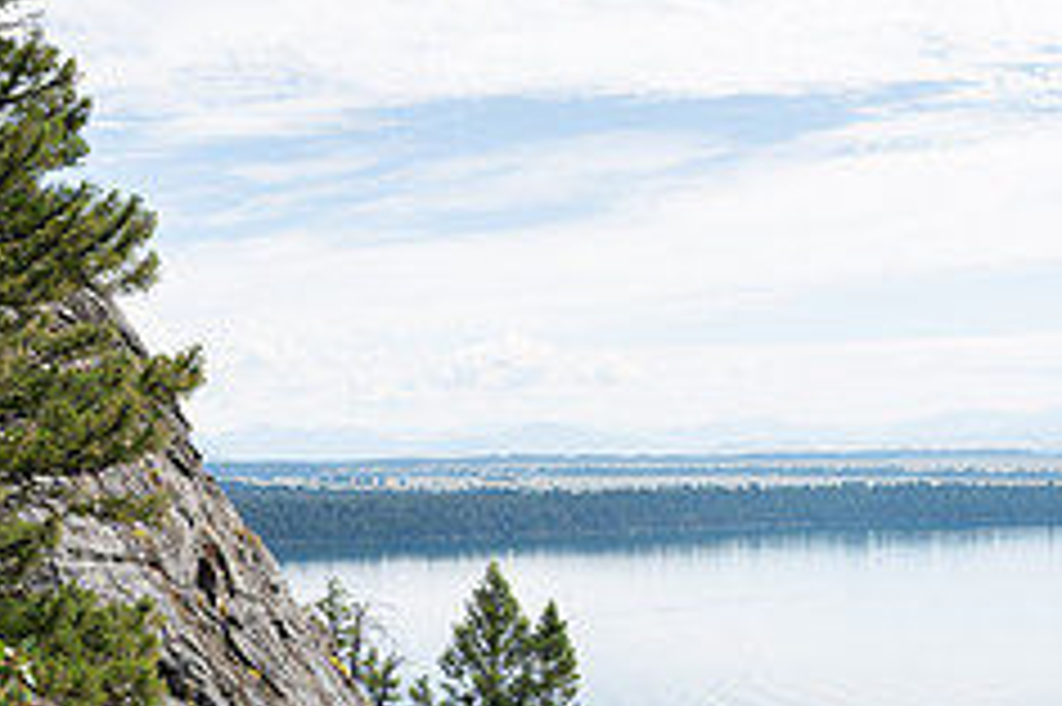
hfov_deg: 33.0
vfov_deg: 22.9
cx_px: 855
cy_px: 434
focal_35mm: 59
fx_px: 1739
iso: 100
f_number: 4.5
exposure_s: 1/1000
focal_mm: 24
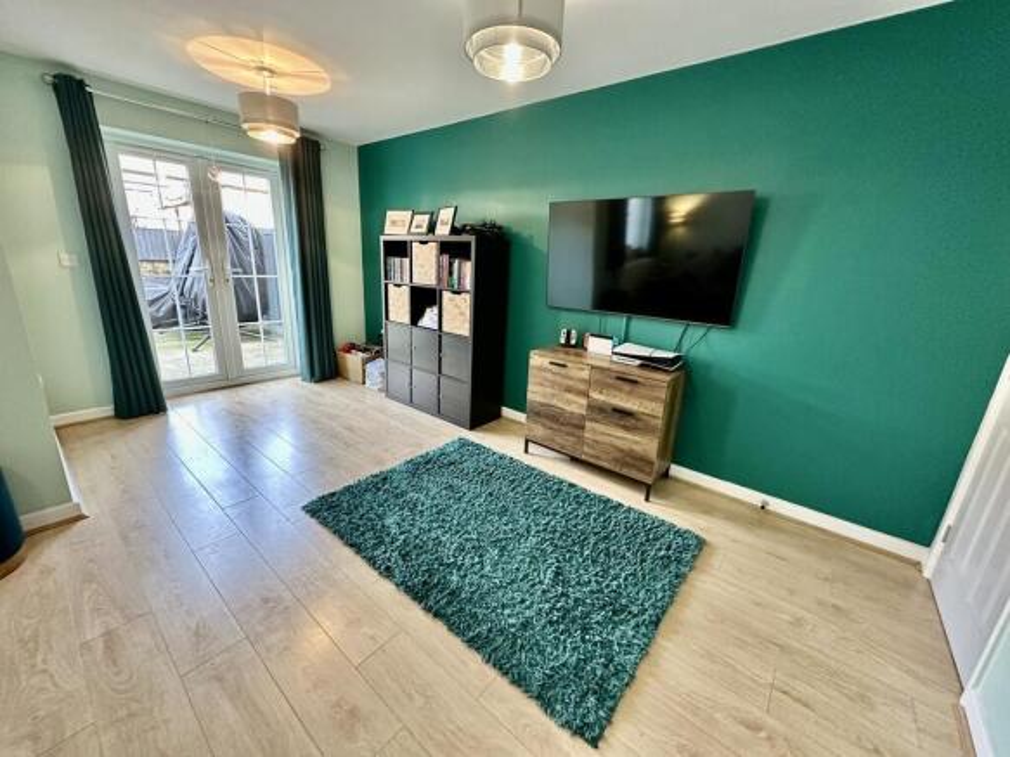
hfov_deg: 102.1
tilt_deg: -16.0
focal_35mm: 14
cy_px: 378
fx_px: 408
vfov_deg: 85.7
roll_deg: -2.7
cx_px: 505
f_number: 2.2
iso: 400
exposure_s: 1/50
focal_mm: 2.22
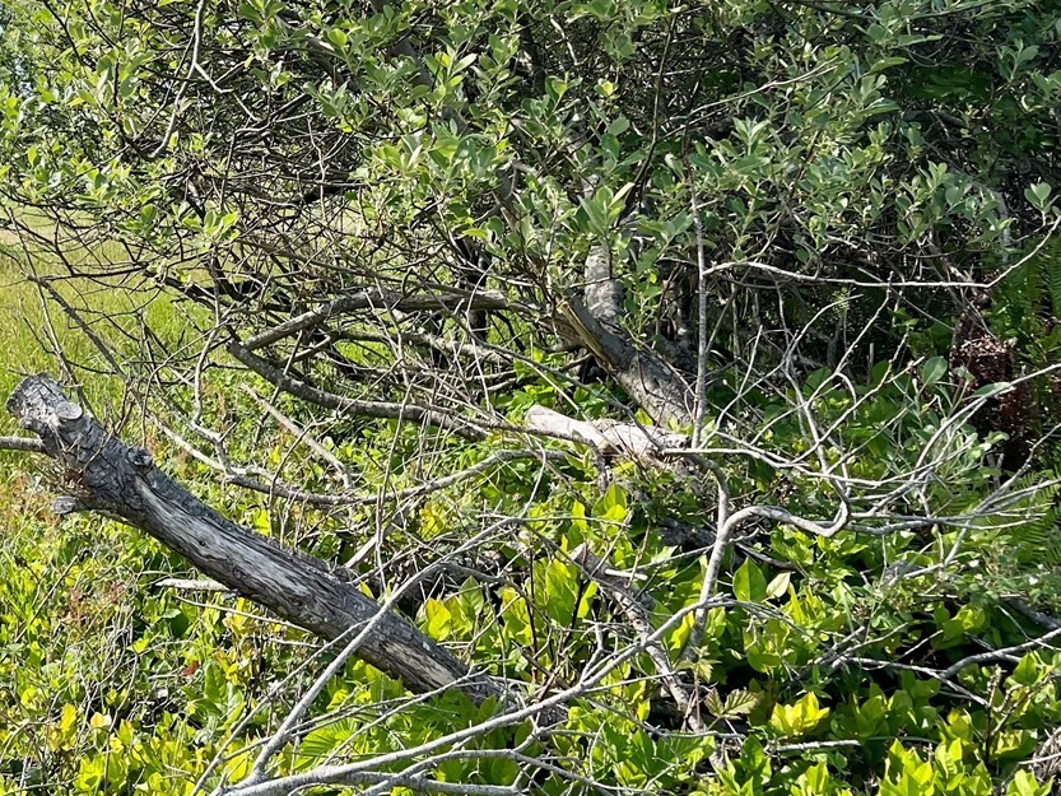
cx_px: 281
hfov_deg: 38.7
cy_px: 233
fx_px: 1471
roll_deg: -0.6
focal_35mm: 48
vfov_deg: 29.9
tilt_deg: -1.6
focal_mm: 5.1
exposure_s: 1/930
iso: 32
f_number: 1.6
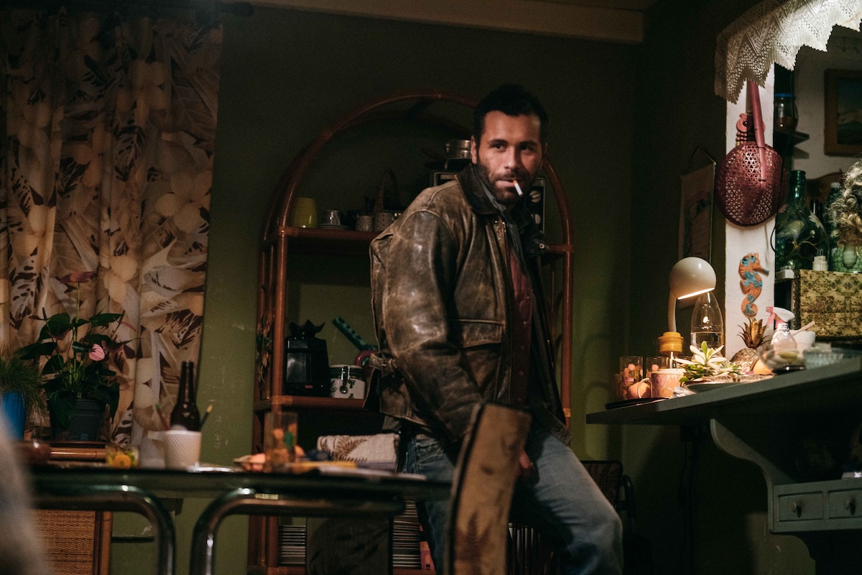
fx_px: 2035
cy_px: 288
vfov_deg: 16.1
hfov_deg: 23.9
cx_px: 431
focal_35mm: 85
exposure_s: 1/100
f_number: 2
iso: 2500
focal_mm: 85
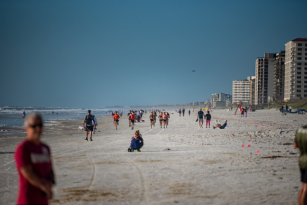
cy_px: 102
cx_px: 154
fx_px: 1706
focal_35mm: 200
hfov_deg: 10.3
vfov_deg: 6.9
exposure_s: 1/4000
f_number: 2.8
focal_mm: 200
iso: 280
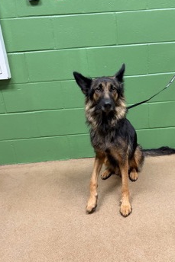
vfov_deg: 57.2
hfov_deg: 39.6
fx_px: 241
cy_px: 120
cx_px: 113
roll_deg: +3.4
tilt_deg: -19.5
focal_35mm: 33
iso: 400
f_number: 1.6
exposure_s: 1/60
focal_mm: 5.96
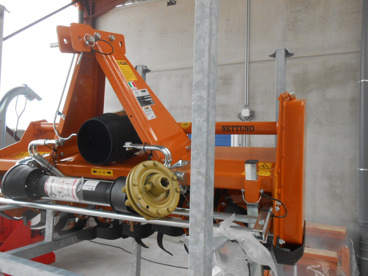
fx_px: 319
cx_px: 184
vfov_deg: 46.8
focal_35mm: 30
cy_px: 138
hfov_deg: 60.0
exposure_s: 1/250
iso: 200
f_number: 3.8
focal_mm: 5.3
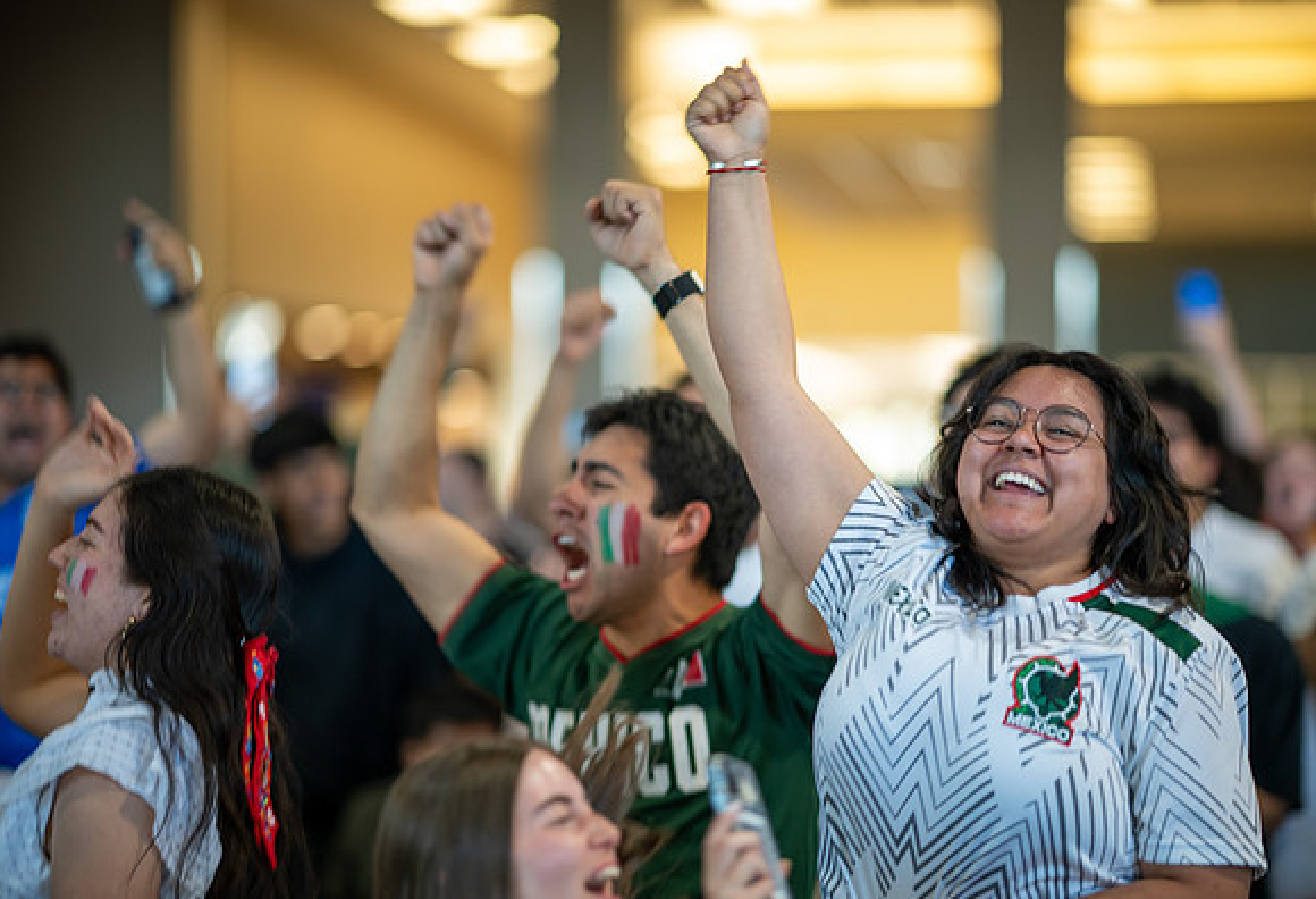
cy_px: 450
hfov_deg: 19.0
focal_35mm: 107
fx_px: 3929
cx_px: 662
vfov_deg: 13.0
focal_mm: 105
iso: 400
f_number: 1.4
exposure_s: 1/200
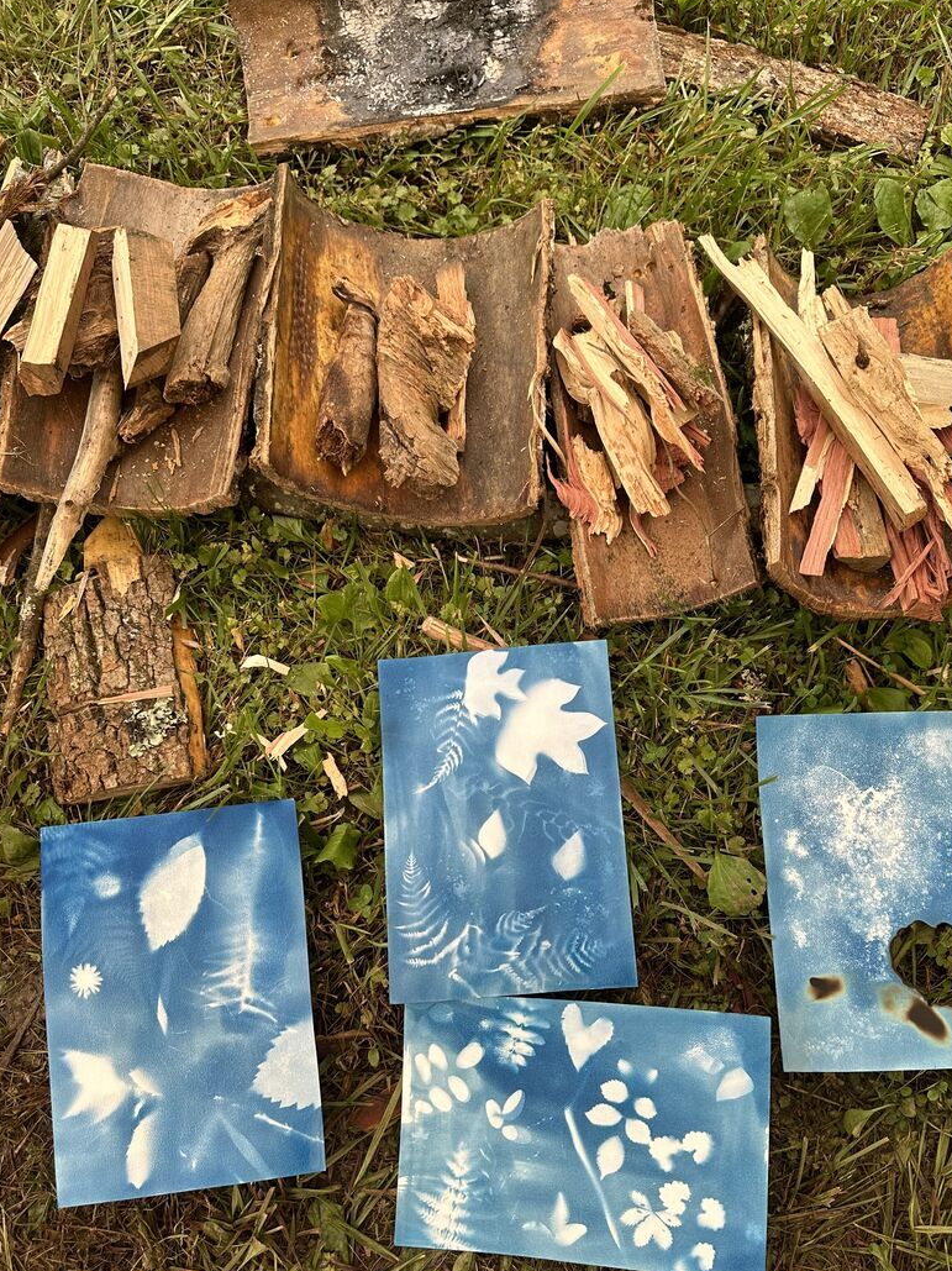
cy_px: 726
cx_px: 528
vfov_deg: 63.2
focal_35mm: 28
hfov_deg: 49.6
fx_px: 1027
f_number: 1.78
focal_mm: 6.86
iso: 80
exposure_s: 1/529
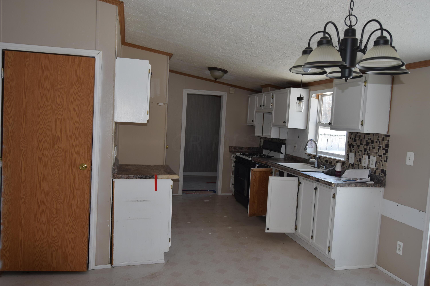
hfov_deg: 67.4
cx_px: 215
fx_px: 322
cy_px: 143
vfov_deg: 47.9
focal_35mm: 27
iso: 100
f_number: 5.6
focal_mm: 18
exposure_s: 1/125
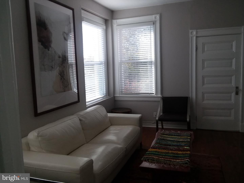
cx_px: 122
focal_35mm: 29
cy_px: 92
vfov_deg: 48.3
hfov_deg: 61.6
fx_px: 204
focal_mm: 2.47
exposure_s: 1/343
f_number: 1.9
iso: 40
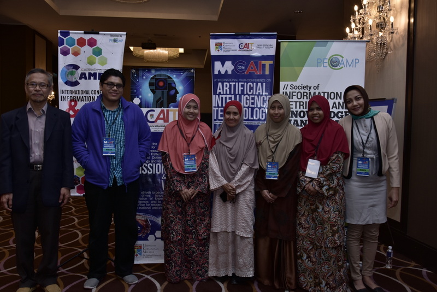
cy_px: 146
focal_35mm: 32
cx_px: 218
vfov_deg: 41.7
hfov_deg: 59.5
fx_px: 382
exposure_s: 1/50
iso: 320
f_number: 6.3
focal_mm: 21
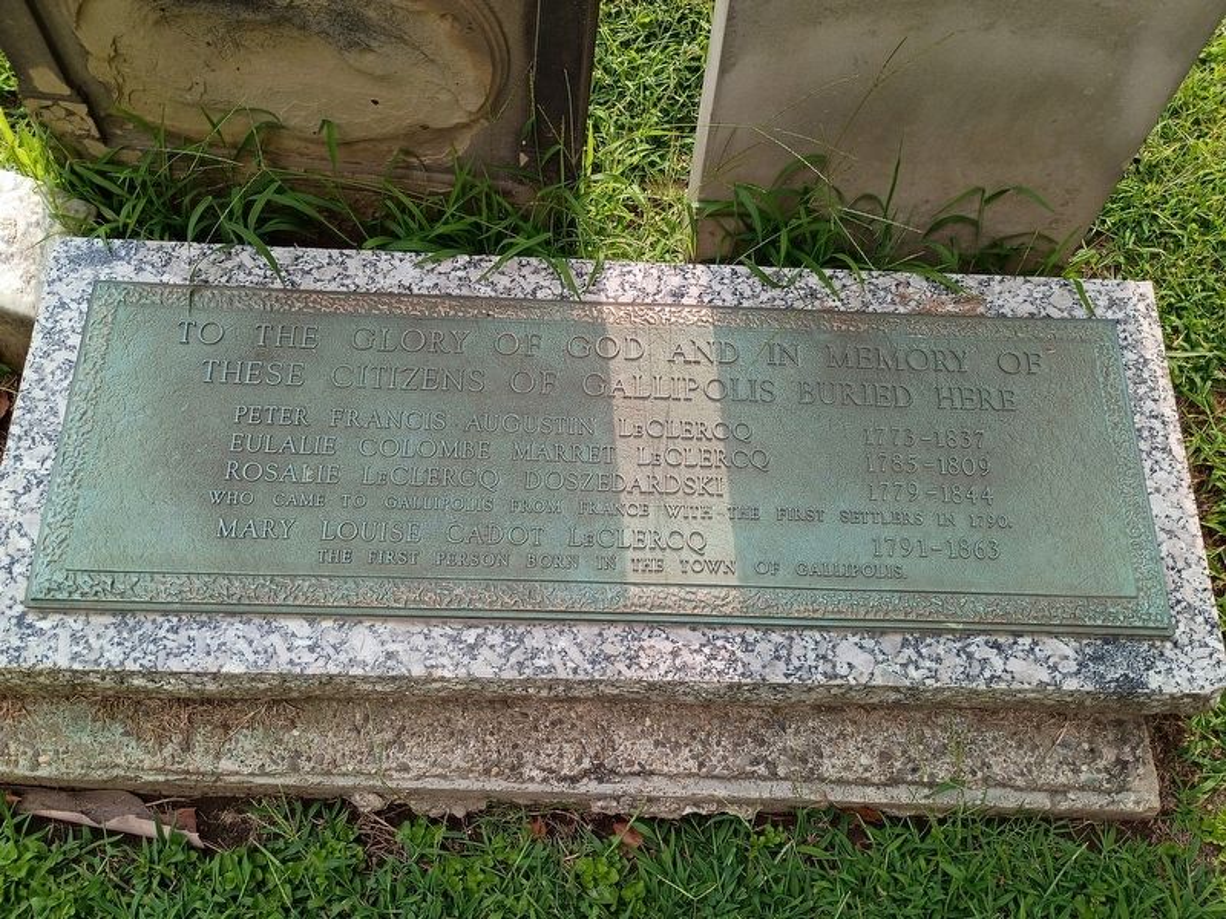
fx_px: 1027
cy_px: 460
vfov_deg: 48.2
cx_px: 613
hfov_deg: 61.7
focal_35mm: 29
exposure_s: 1/298
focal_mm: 4.27
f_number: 1.8
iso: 100
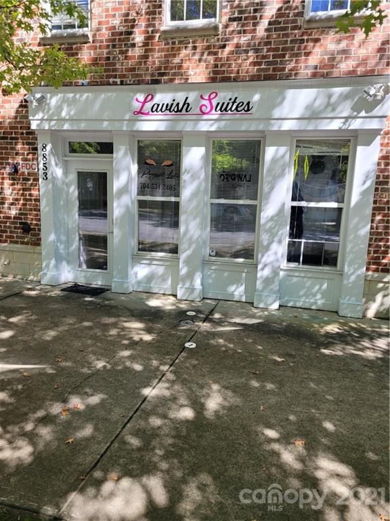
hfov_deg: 53.1
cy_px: 260
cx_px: 195
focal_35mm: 26
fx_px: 391
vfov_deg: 67.3
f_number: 1.8
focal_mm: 5.4
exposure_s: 1/545
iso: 40
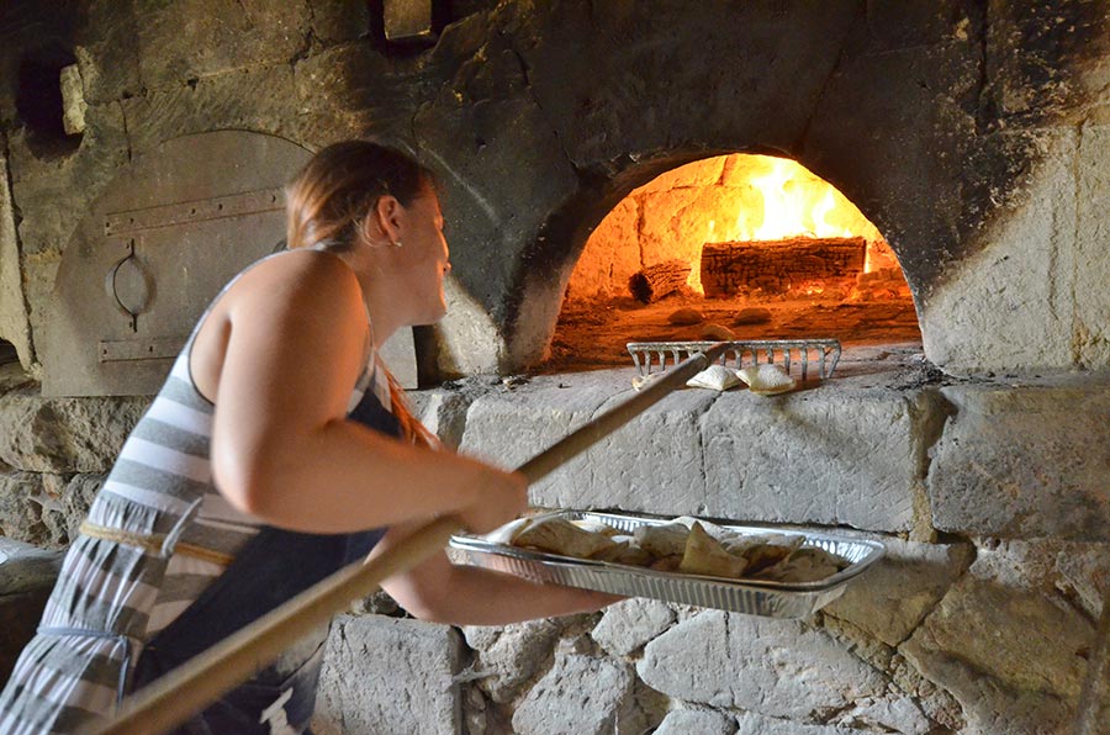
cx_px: 555
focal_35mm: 30
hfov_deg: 62.0
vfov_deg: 43.4
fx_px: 923
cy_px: 368
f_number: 5.6
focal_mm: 20
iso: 3200
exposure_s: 1/30
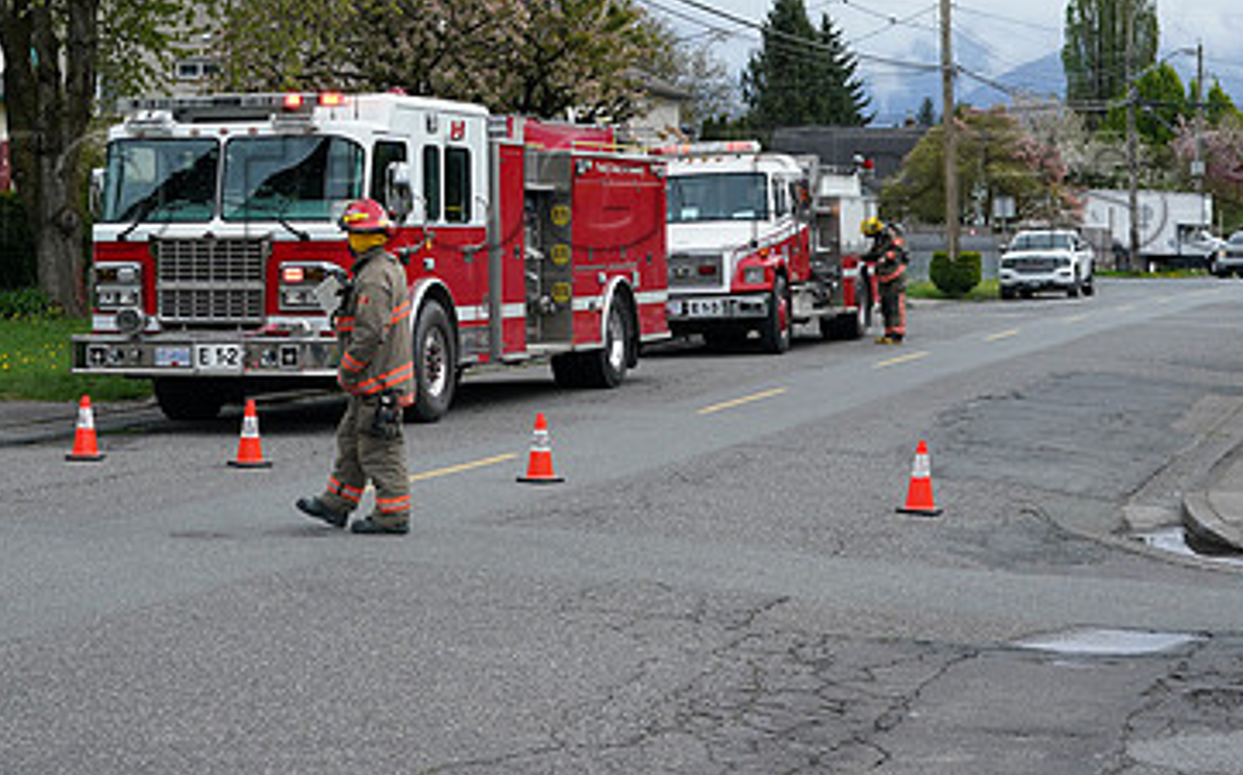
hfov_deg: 25.2
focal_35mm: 82
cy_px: 157
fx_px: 2776
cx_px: 472
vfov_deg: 15.8
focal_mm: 50
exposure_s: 1/500
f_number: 7.1
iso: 250
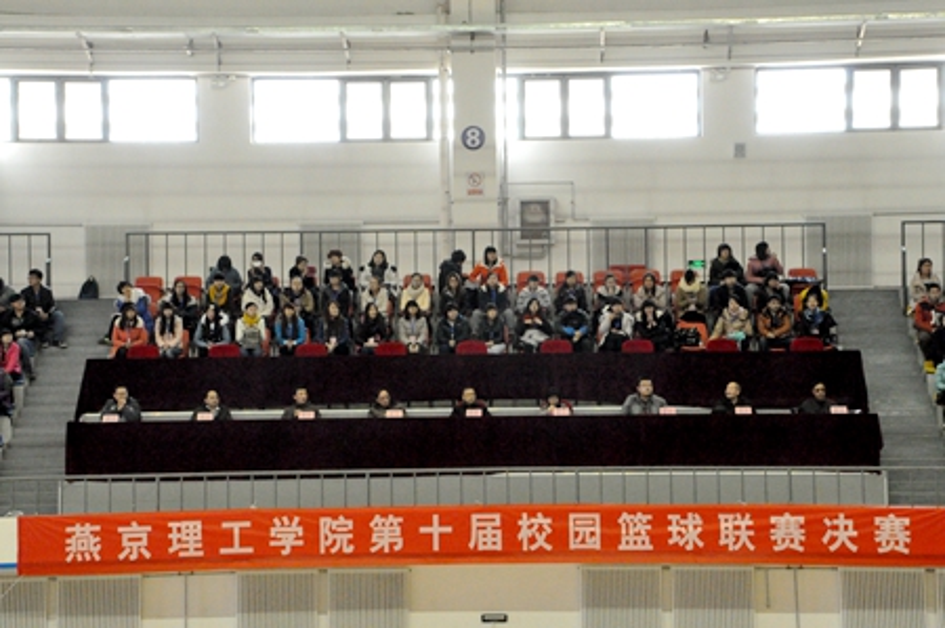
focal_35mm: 99
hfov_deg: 20.6
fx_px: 2596
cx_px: 472
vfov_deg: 13.8
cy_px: 314
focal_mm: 66
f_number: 16
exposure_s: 1/50
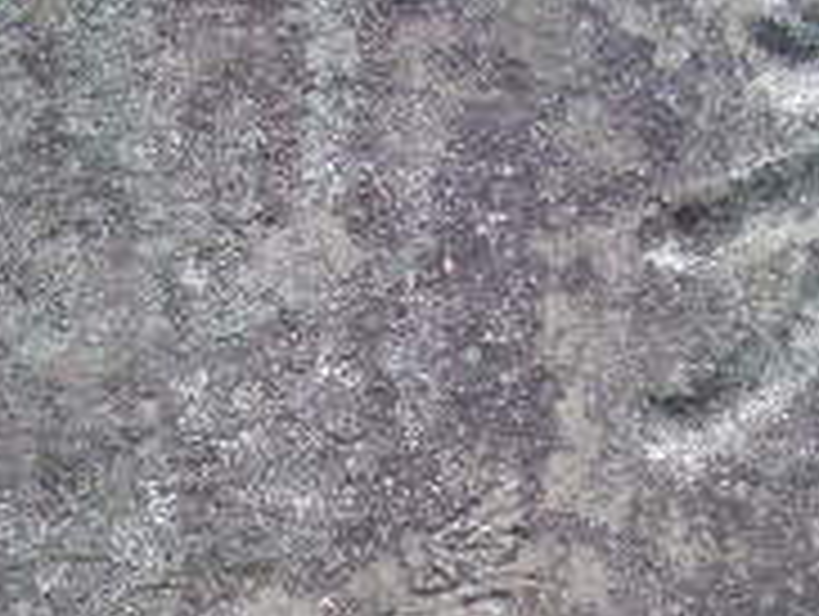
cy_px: 598
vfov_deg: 10.8
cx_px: 320
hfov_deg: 14.4
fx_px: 3246
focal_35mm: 137
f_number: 3.5
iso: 100
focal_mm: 6.6
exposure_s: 1/45
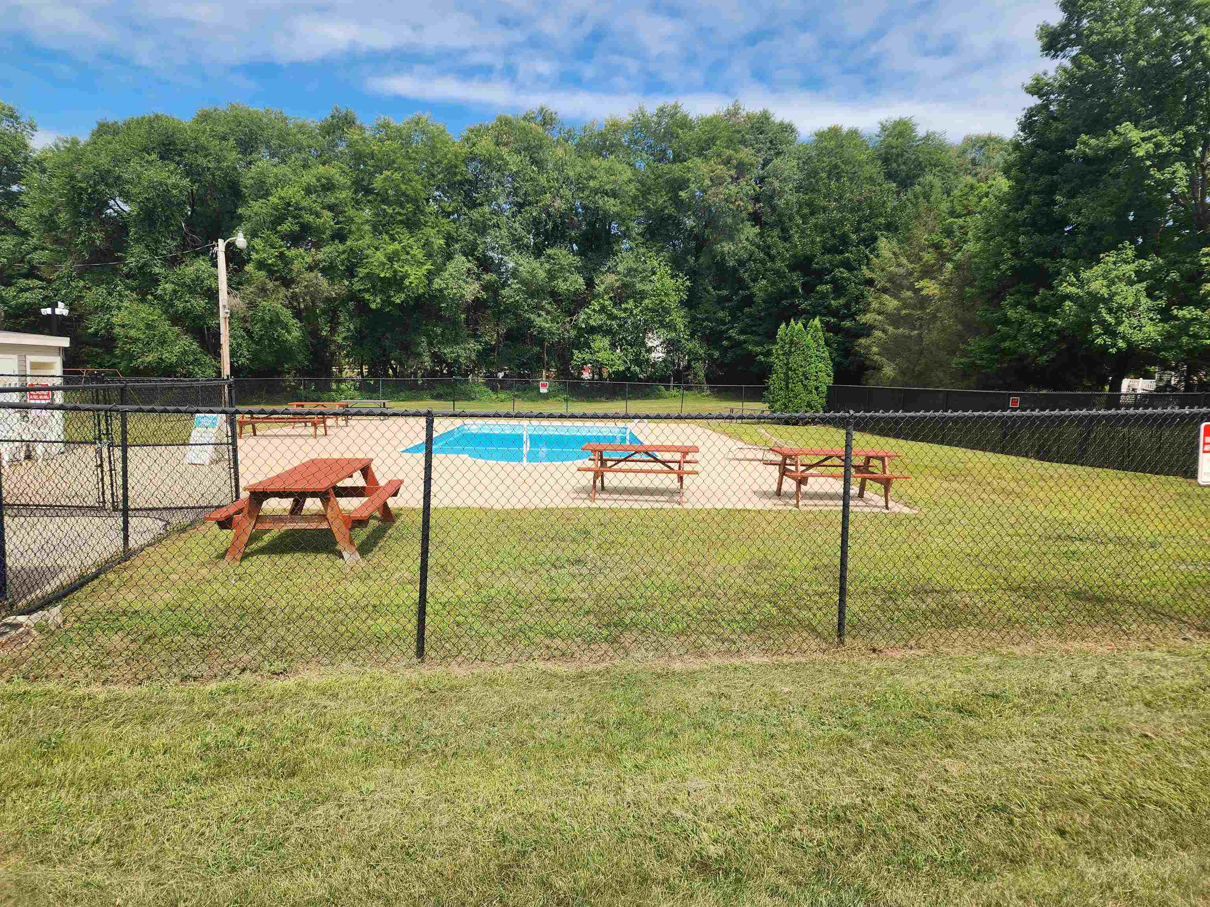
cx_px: 605
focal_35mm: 23
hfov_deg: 73.9
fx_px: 804
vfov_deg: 58.9
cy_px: 454
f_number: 1.8
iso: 12
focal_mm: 6.4
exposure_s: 1/742
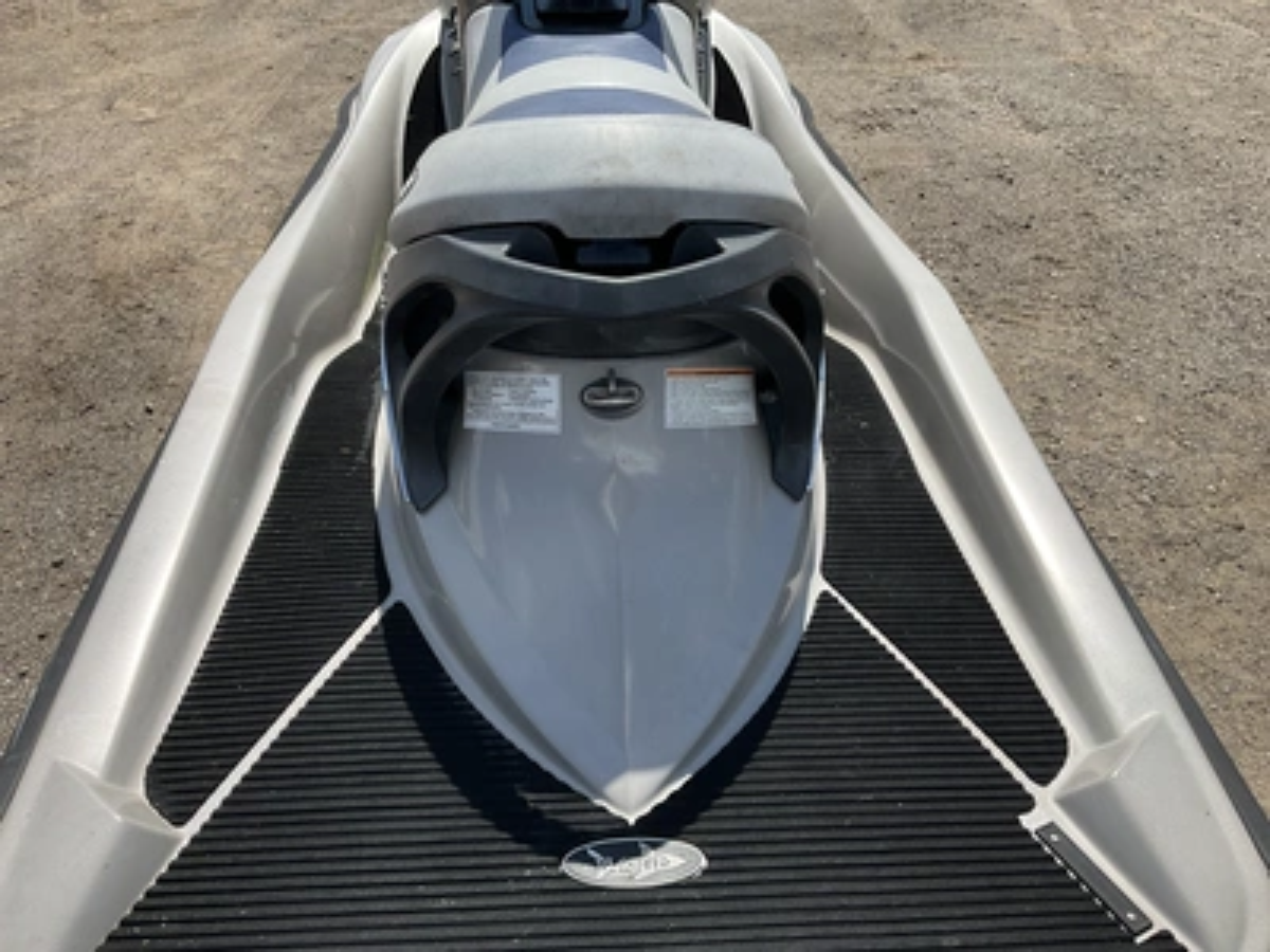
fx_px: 1064
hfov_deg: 61.7
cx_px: 635
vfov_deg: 48.2
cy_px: 476
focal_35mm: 29
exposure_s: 1/1912
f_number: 1.8
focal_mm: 3
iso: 25
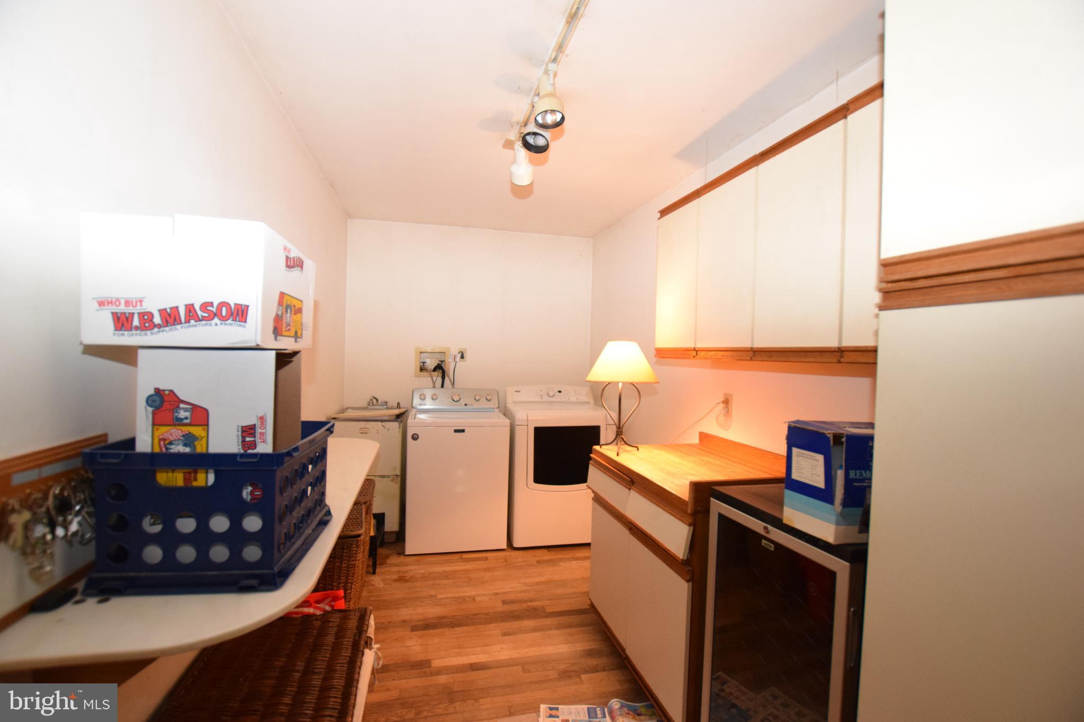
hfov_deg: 100.4
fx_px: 452
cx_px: 542
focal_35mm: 15
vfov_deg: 77.3
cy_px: 361
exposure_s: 1/100
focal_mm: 10
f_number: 4
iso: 2500
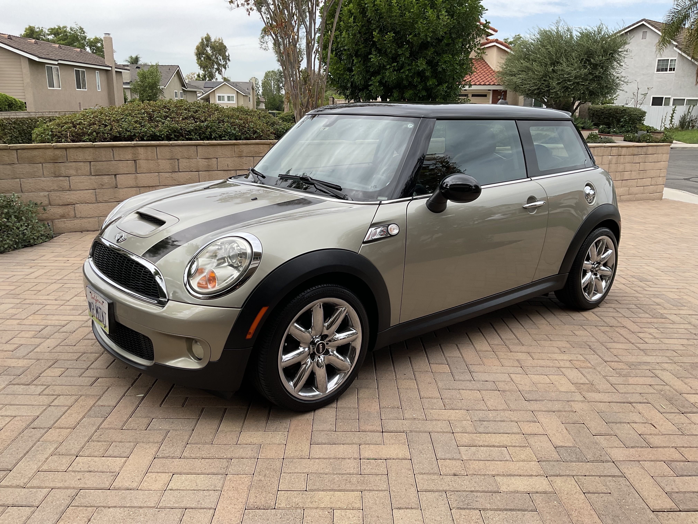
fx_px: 585
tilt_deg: -15.3
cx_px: 349
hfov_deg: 61.7
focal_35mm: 29
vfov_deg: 48.2
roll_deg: -0.9
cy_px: 262
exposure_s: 1/657
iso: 16
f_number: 1.8
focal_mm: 3
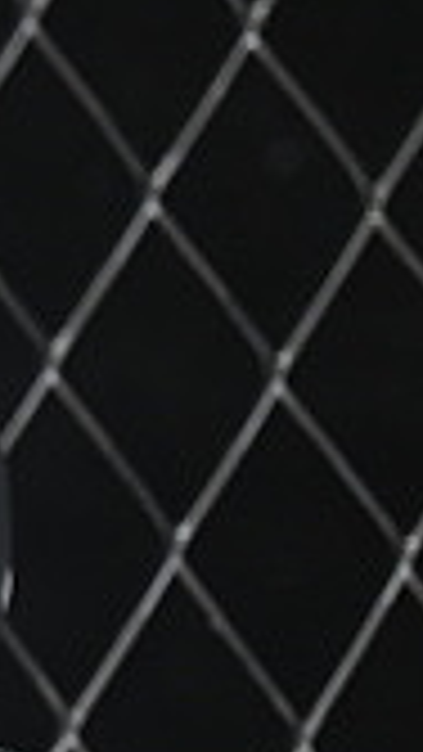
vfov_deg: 4.2
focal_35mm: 509
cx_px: -1498
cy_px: 1099
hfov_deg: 2.3
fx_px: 10144
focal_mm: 50
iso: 160
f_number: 6.3
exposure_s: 1/50
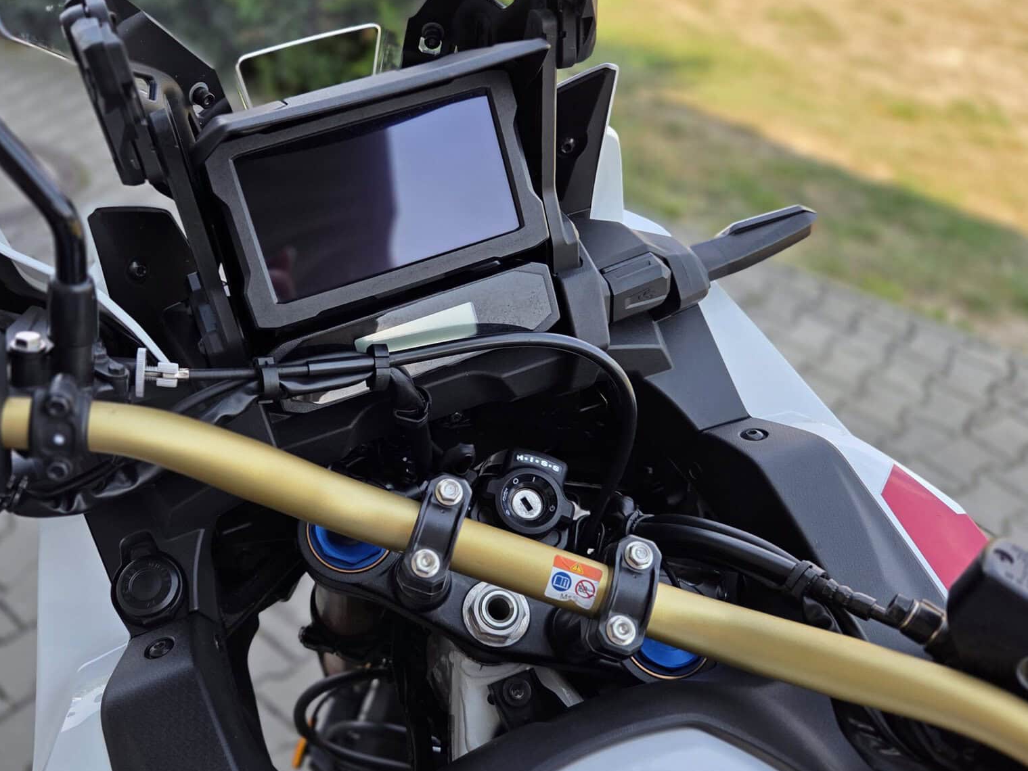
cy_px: 397
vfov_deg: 45.5
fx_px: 921
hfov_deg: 57.9
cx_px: 416
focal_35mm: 31
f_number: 1.8
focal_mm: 5.4
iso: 80
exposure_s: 1/1307
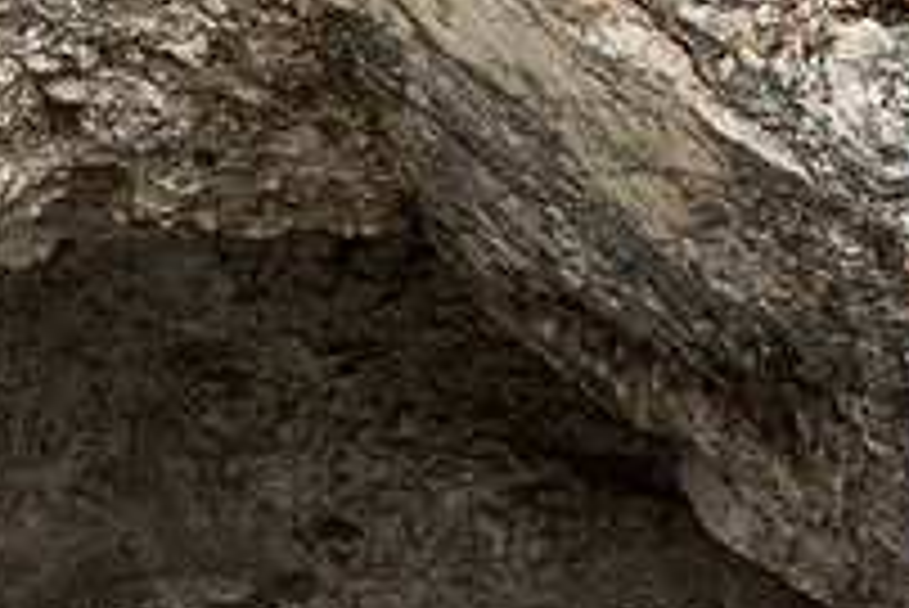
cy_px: -223
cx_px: -382
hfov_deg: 24.2
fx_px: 1743
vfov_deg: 18.2
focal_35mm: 69
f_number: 3.5
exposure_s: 1/200
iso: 100
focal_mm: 24
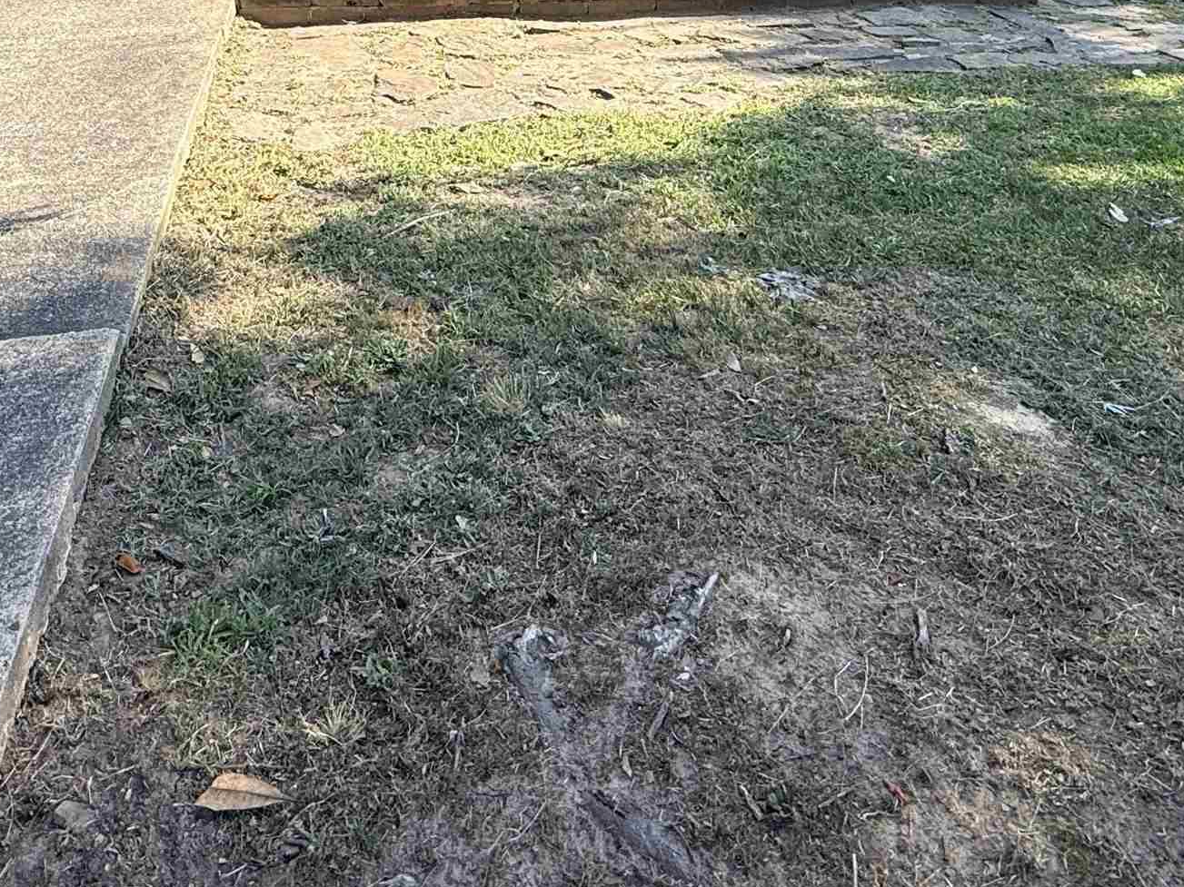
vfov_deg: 35.9
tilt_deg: -6.9
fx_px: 1129
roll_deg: +1.1
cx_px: 494
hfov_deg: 55.1
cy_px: -111
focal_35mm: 33
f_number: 2.2
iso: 50
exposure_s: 1/395
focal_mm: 2.22
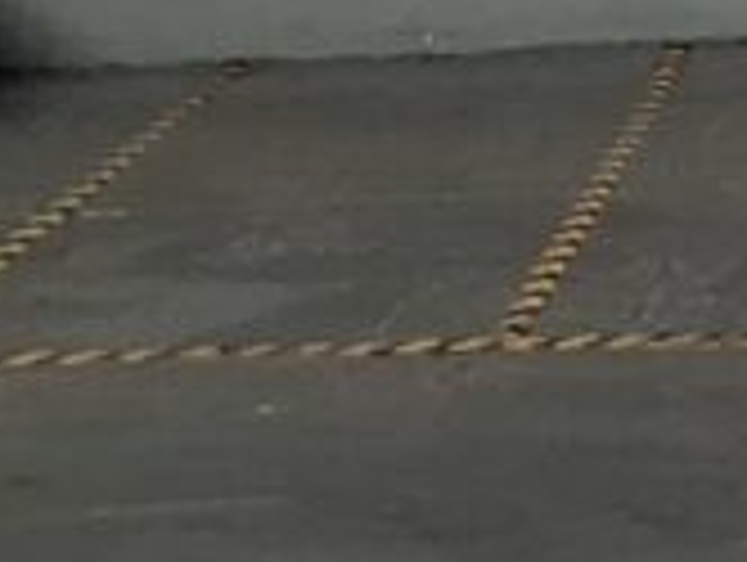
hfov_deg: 12.8
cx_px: 2052
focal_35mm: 80
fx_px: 1729
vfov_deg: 18.1
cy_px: 31
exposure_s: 1/25
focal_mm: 1.74
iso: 250
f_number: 2.2
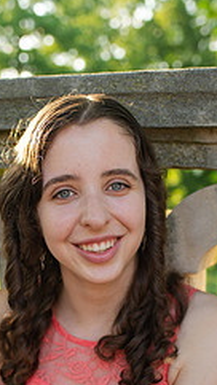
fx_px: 696
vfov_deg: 29.9
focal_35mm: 68
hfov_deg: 17.7
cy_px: 336
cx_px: 87
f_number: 3.2
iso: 250
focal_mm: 35
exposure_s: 1/320
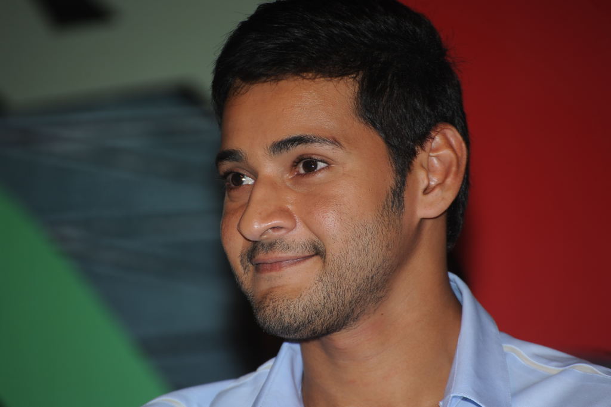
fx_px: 5090
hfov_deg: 6.9
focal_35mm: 300
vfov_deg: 4.6
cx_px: 306
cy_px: 204
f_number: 6.3
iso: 200
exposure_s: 1/125
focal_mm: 300
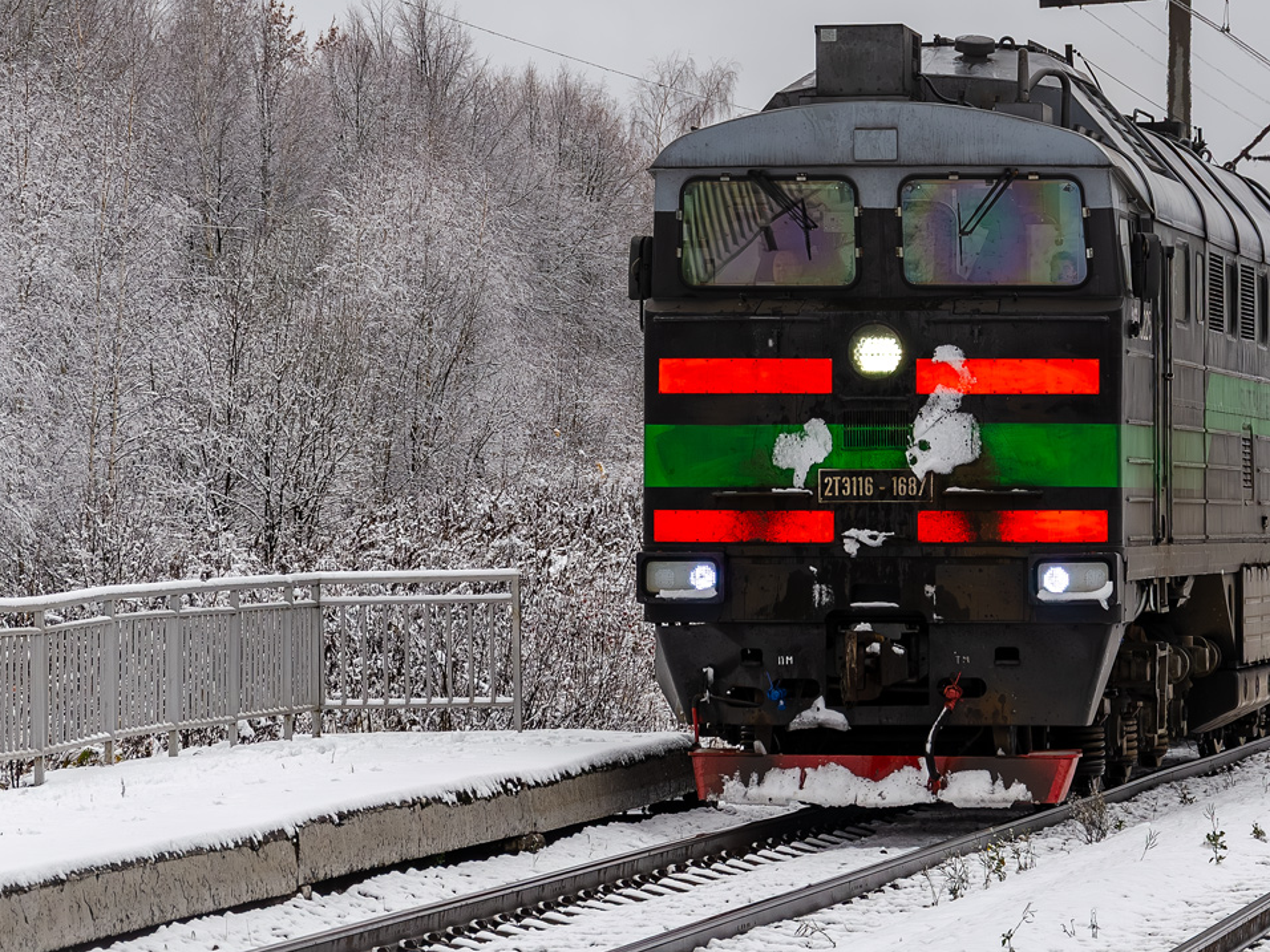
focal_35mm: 158
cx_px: 895
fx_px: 5797
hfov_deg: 12.5
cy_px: 350
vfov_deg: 9.4
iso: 160
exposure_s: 1/500
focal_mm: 70
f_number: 5.6
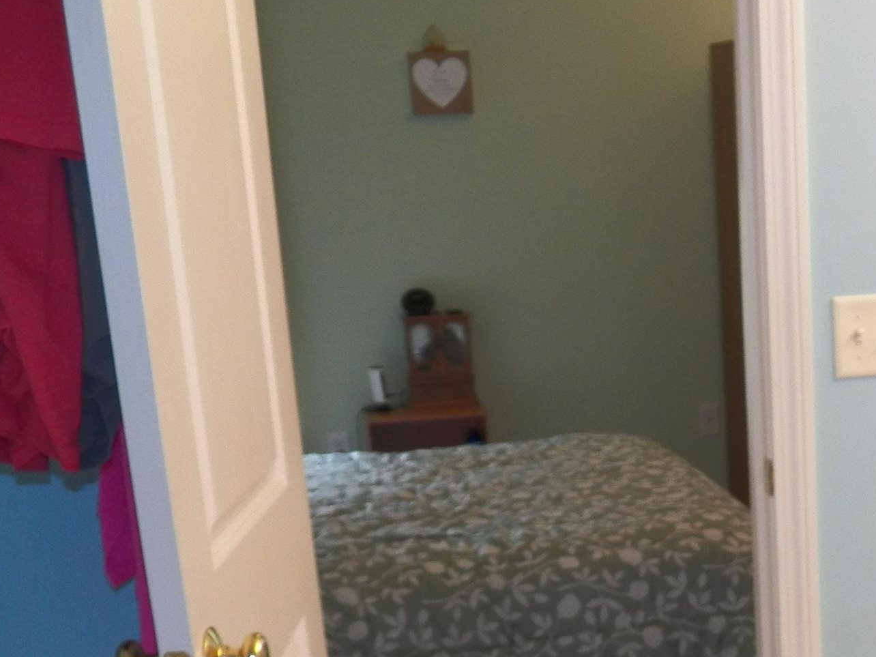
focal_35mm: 67
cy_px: 690
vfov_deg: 21.0
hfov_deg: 27.2
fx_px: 1696
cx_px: 895
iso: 125
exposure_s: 1/30
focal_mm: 4.9
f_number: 2.8
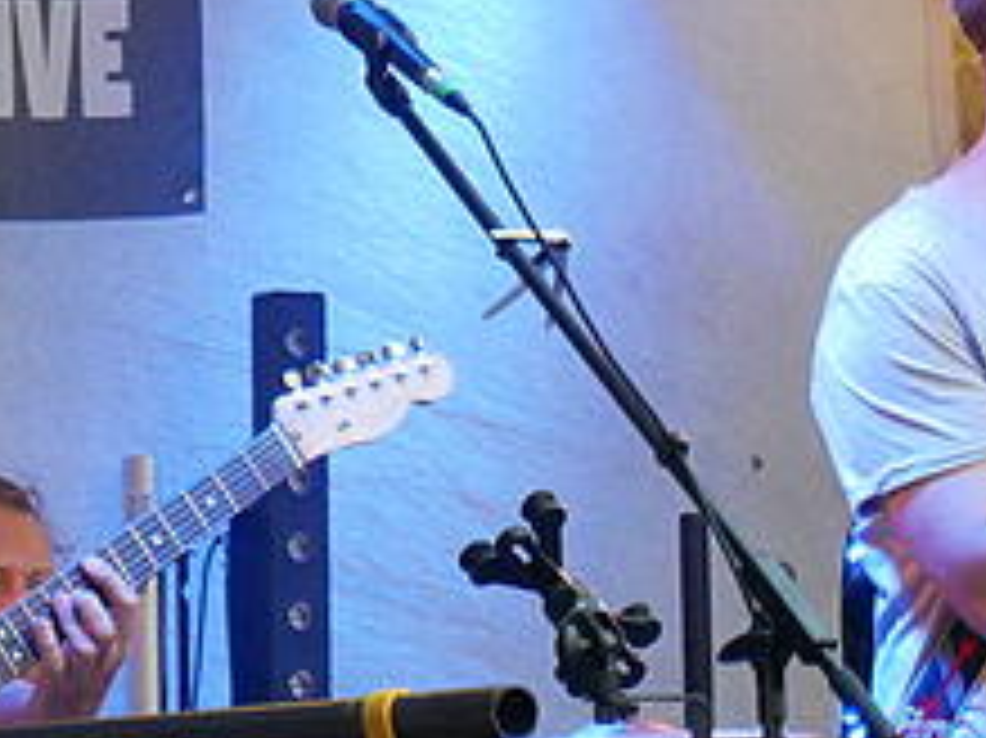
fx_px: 12498
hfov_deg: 4.5
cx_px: 1202
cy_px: 580
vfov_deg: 3.4
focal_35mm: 439
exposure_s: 1/125
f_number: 4
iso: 1250
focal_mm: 60
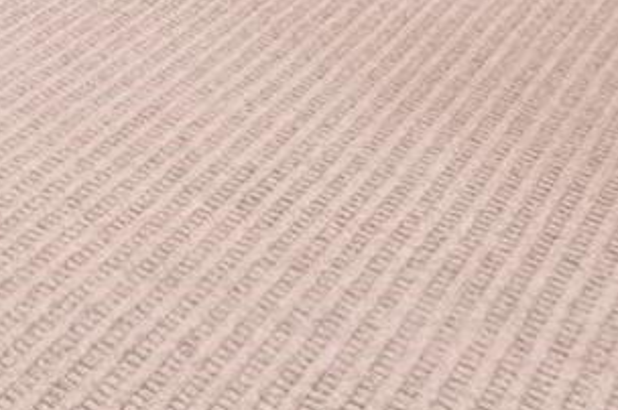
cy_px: -656
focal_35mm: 79
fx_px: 1355
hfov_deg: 21.3
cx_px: -325
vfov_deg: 12.4
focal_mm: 10
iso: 400
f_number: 8
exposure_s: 1/20
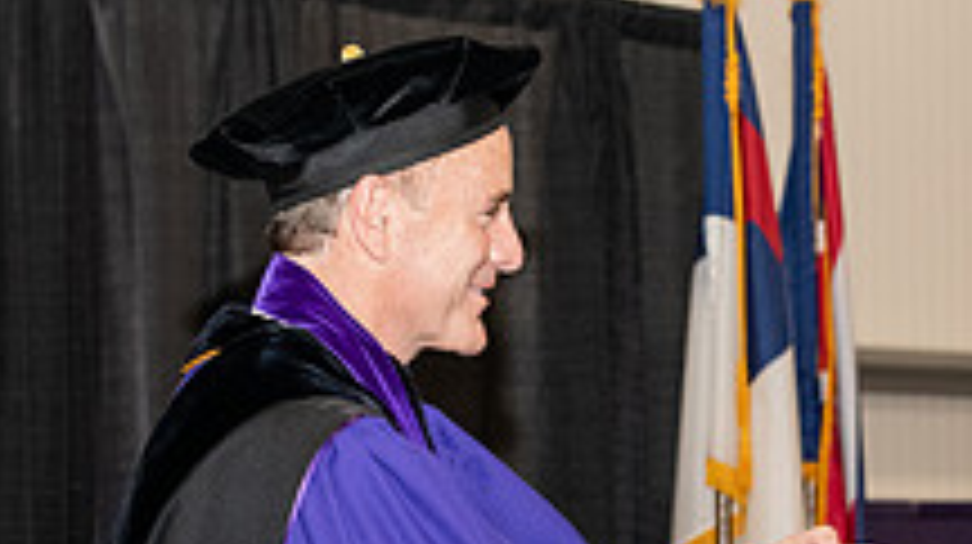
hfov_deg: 10.9
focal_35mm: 197
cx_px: 918
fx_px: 5072
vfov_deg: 6.1
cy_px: 506
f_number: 5.6
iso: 2000
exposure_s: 1/200
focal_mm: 70
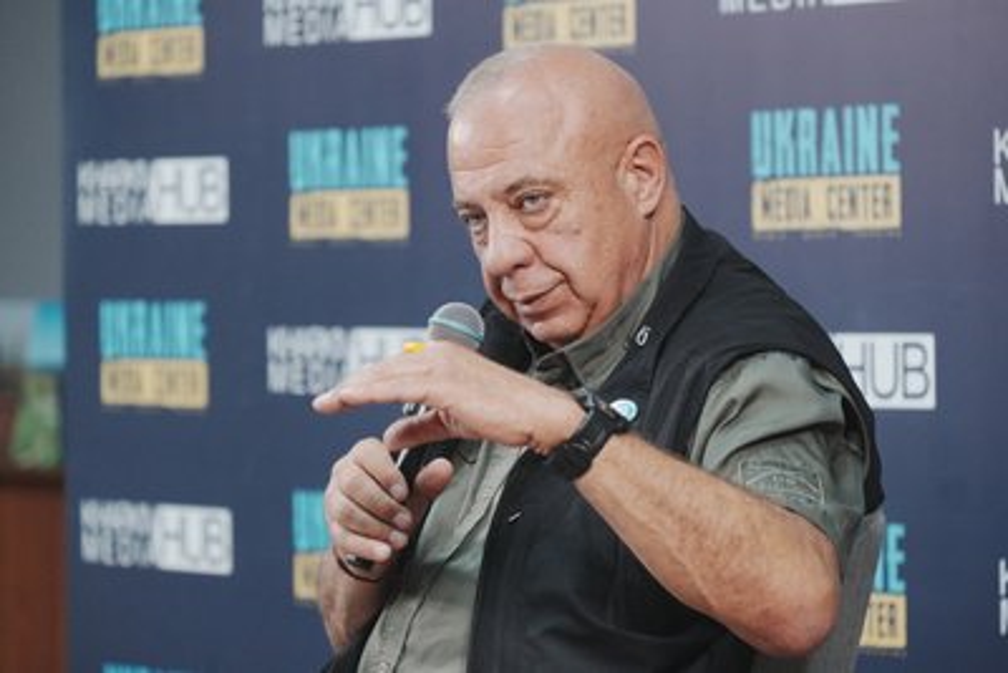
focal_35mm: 172
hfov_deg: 11.9
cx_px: 504
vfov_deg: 8.0
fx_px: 4817
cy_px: 336
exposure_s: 1/200
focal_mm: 172
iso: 3200
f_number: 5.6
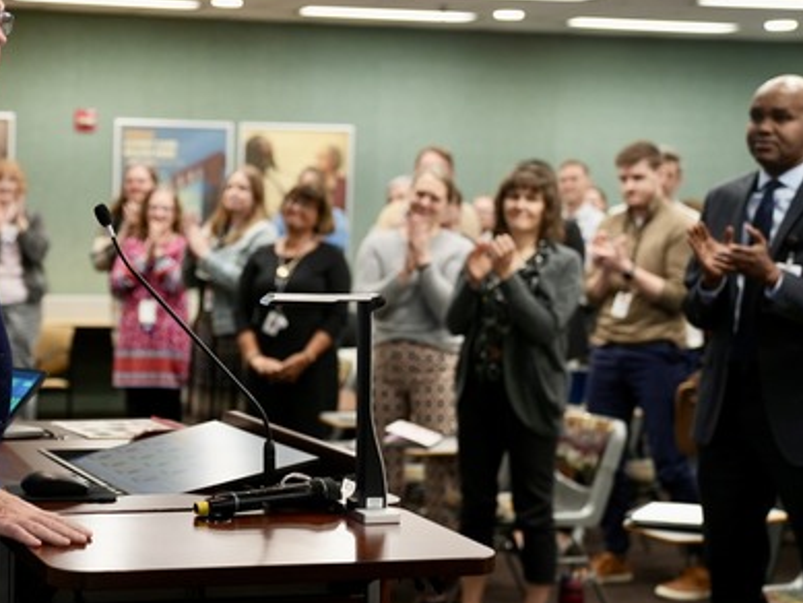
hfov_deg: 26.8
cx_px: 233
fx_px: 1671
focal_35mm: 72
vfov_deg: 20.4
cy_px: 226
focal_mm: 52
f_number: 2.8
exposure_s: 1/160
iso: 1000
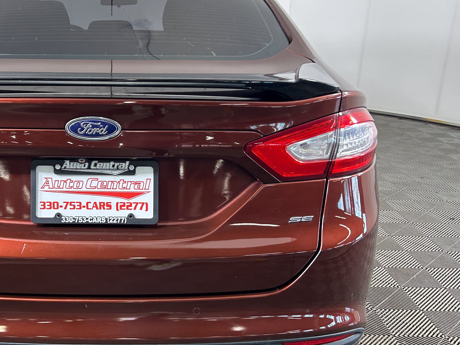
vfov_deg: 34.3
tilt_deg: -17.0
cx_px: 121
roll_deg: -1.7
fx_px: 558
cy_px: 187
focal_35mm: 42
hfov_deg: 43.5
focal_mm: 5.7
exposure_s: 1/120
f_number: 1.5
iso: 100
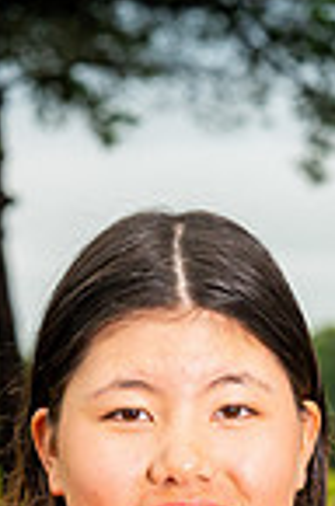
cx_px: 284
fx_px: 3702
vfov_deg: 7.7
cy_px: 778
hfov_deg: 5.2
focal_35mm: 264
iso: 500
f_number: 7.1
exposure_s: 1/250
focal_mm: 85
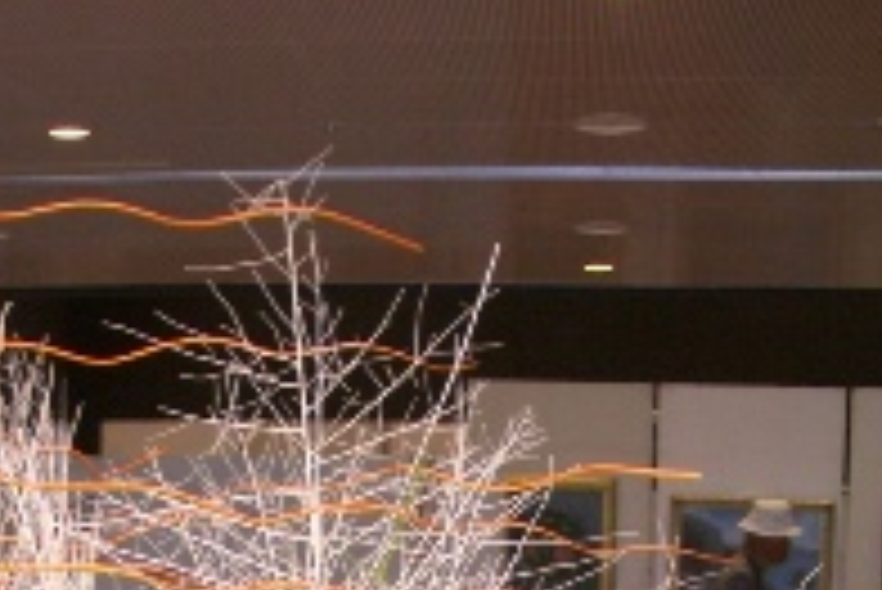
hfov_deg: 24.2
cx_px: 225
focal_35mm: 83
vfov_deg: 14.9
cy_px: 968
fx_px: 2035
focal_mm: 5.8
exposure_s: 1/60
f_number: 2.6
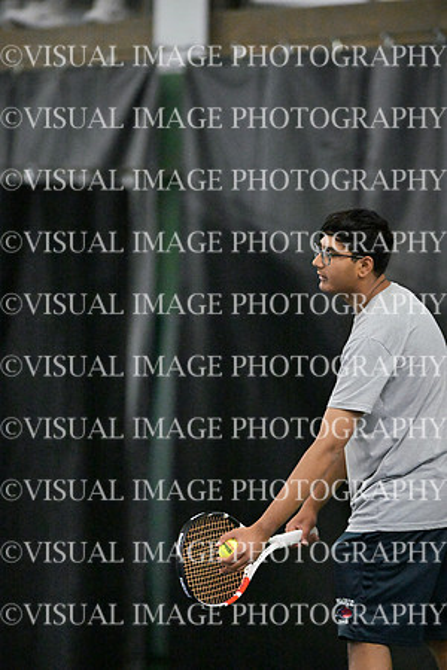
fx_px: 5587
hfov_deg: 4.6
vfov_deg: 6.9
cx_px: 224
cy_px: 335
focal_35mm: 300
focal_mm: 300
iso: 10000
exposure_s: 1/1000
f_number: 2.8
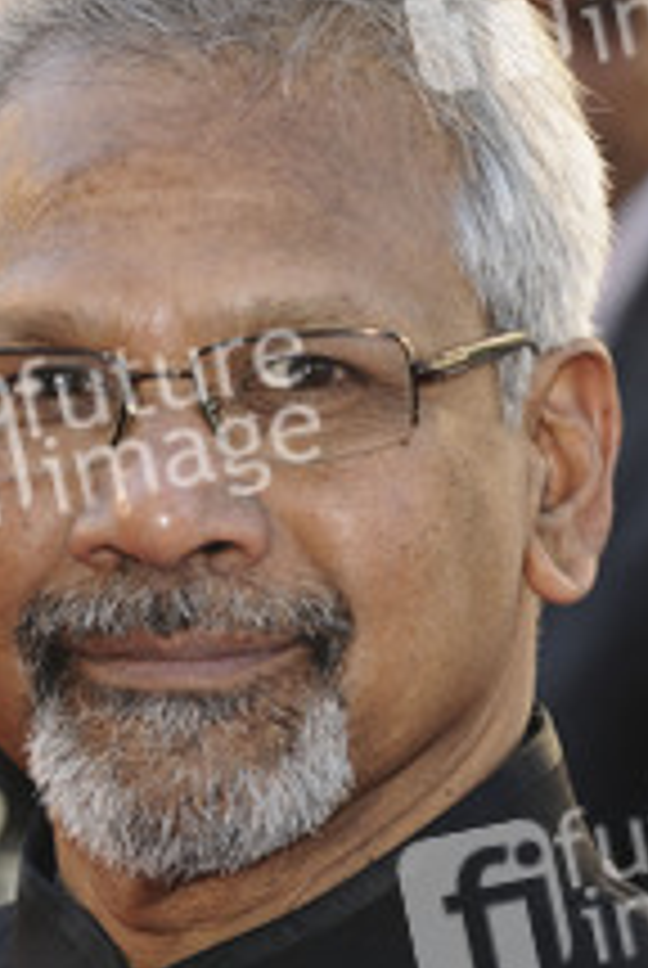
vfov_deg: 7.0
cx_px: 223
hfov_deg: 4.7
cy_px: 662
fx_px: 7883
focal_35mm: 293
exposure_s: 1/250
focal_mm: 105
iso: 400
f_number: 5.6
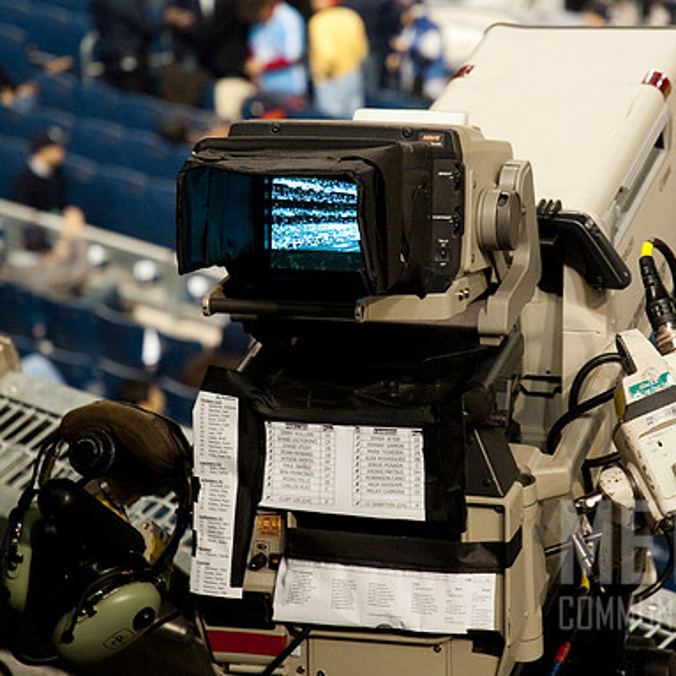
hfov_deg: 11.1
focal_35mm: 157
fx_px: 3469
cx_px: 468
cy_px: 284
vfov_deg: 11.1
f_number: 5
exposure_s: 1/100
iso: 640
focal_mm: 70
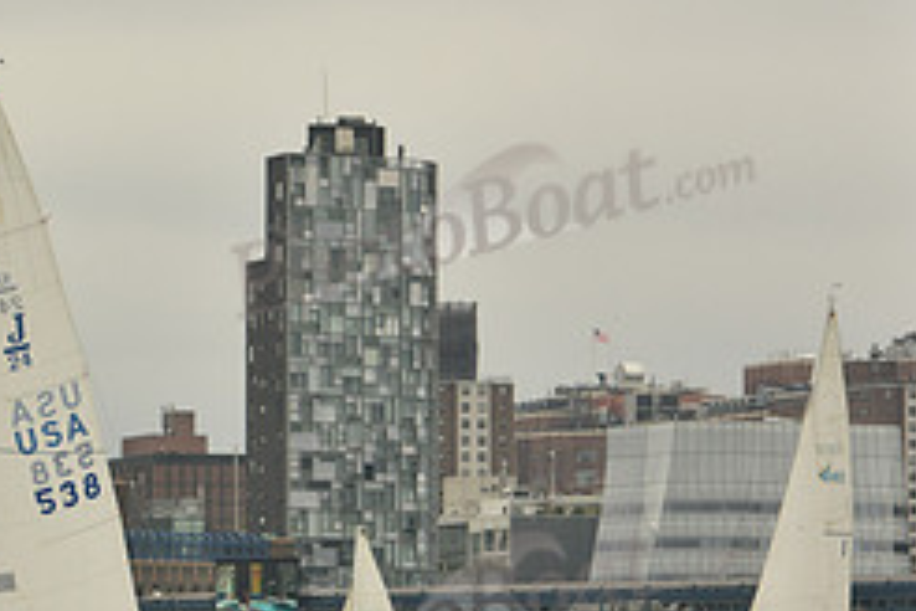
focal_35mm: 365
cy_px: 468
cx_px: 41
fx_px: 9286
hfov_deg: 5.6
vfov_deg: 3.8
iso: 320
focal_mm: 155
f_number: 6.3
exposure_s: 1/1600
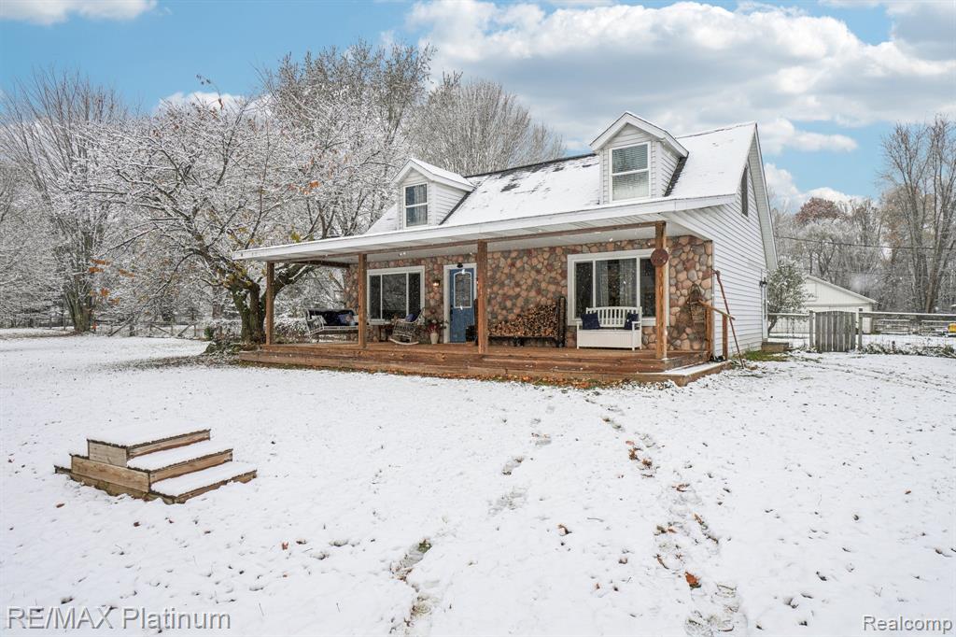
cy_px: 318
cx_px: 478
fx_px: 557
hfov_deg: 81.2
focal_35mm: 21
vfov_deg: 59.5
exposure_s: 1/350
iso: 100
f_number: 8
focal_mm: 14
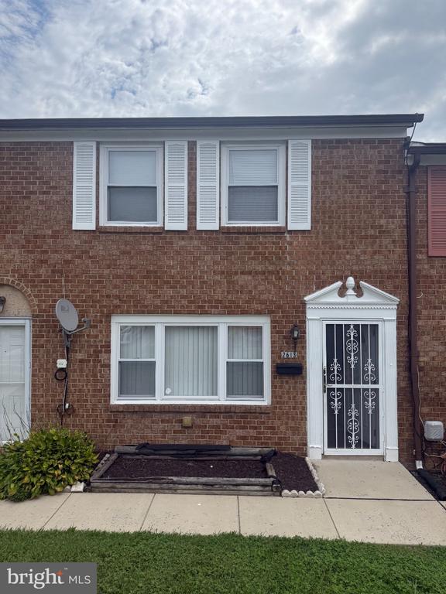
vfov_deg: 71.6
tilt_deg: +2.4
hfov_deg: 56.8
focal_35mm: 24
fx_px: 412
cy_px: 297
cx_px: 223
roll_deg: -0.7
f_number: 1.78
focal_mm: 6.76
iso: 125
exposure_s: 1/8130
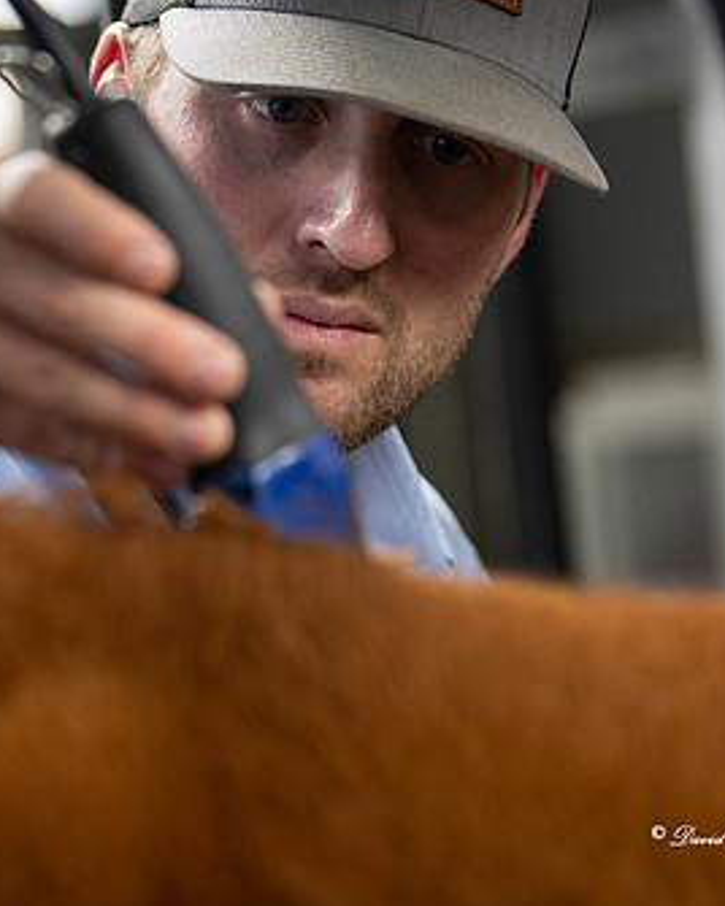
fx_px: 6008
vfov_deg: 8.6
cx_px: 116
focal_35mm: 224
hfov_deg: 6.9
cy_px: 407
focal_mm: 92
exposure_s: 1/320
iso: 640
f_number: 2.8
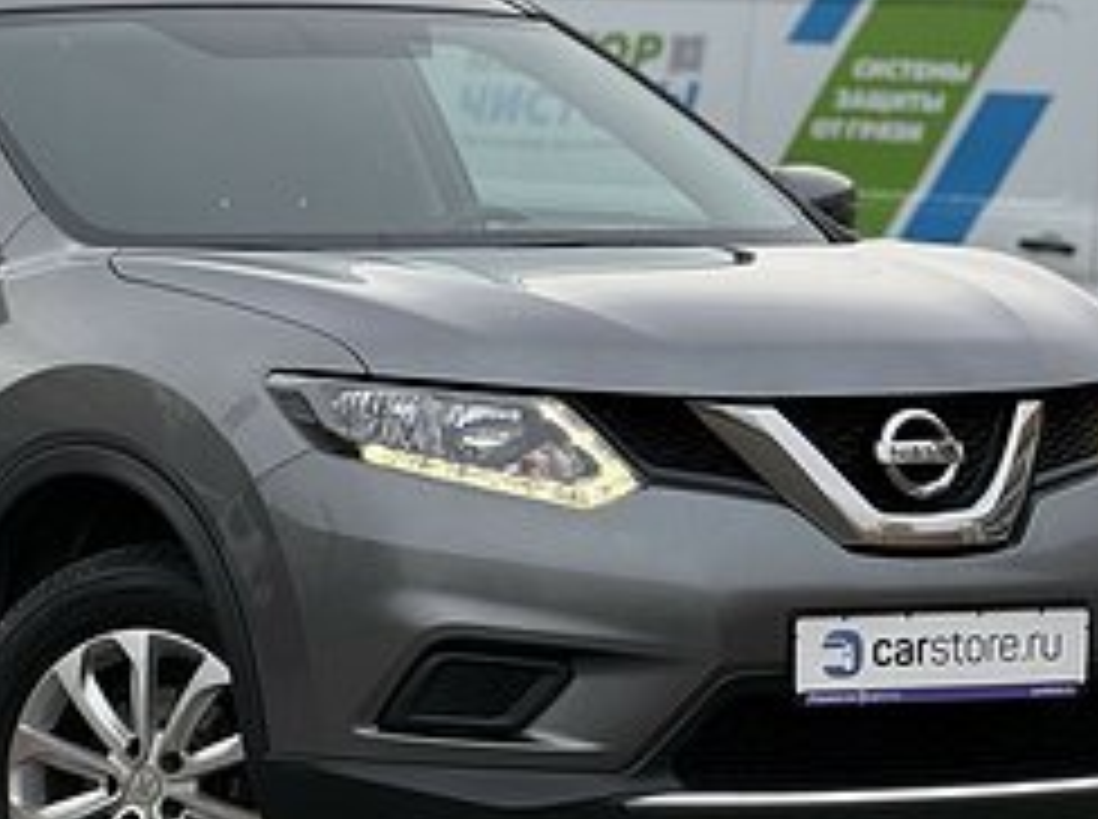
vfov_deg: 5.5
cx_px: 243
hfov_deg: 7.3
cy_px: 486
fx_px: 8547
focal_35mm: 270
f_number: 2.8
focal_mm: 15.66
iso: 50
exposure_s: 1/113
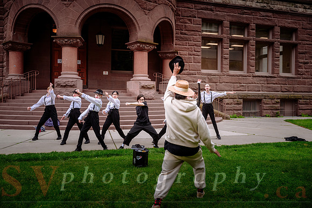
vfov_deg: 36.0
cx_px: 156
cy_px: 104
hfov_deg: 51.9
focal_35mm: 37
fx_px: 321
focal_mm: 37
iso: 64
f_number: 2.8
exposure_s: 1/160
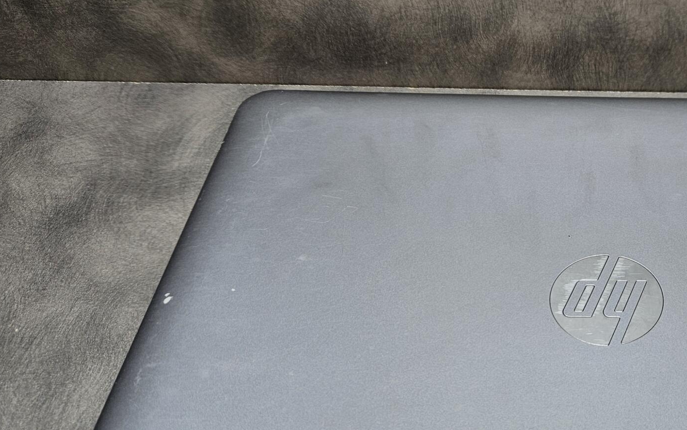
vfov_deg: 28.6
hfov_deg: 41.1
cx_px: 612
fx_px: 843
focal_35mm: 45
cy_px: 197
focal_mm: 5.4
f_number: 1.8
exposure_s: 1/100
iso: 80
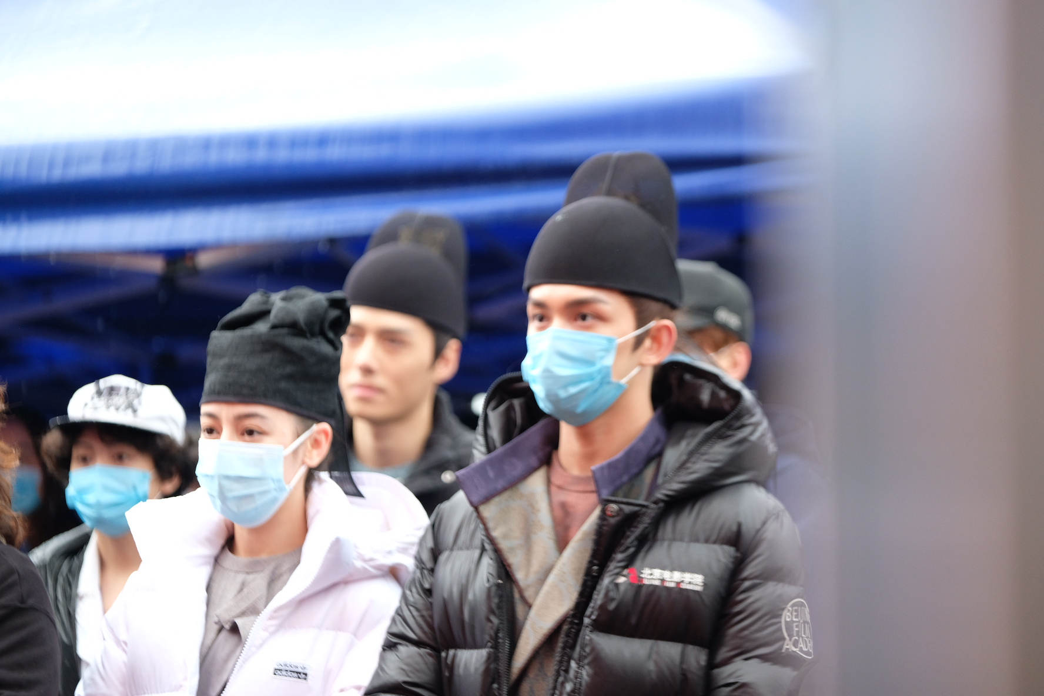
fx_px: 4437
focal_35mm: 153
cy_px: 348
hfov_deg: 13.4
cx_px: 522
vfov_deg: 9.0
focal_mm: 102.2
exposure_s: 1/125
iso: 1000
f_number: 2.8
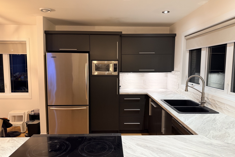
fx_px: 163
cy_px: 79
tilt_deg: -5.4
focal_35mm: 25
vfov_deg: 51.3
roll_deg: -0.2
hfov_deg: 71.5
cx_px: 117
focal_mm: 6.76
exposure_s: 1/60
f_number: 1.78
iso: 200
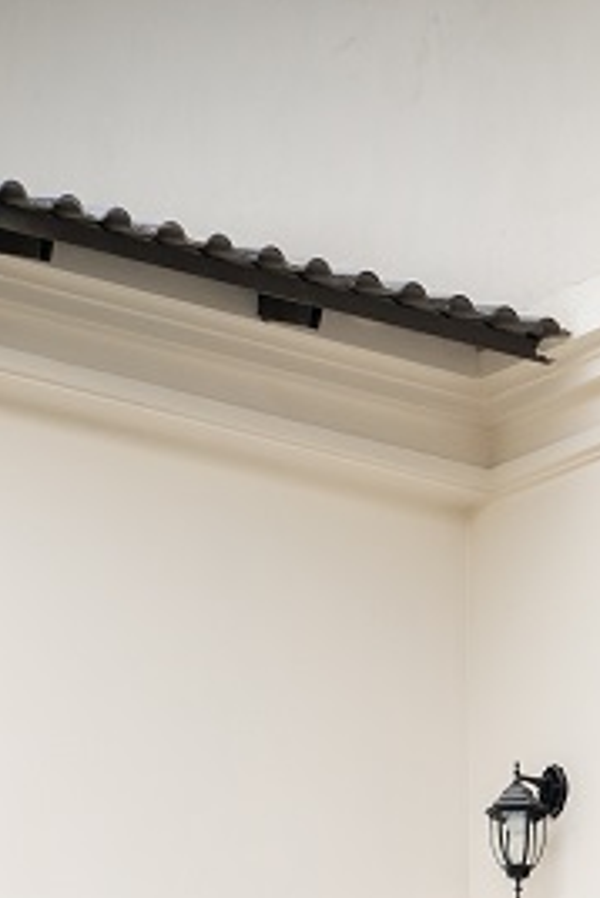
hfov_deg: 5.4
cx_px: 1083
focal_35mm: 253
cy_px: 878
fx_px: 6316
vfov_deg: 8.1
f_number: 2.8
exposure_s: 1/320
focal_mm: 70
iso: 200
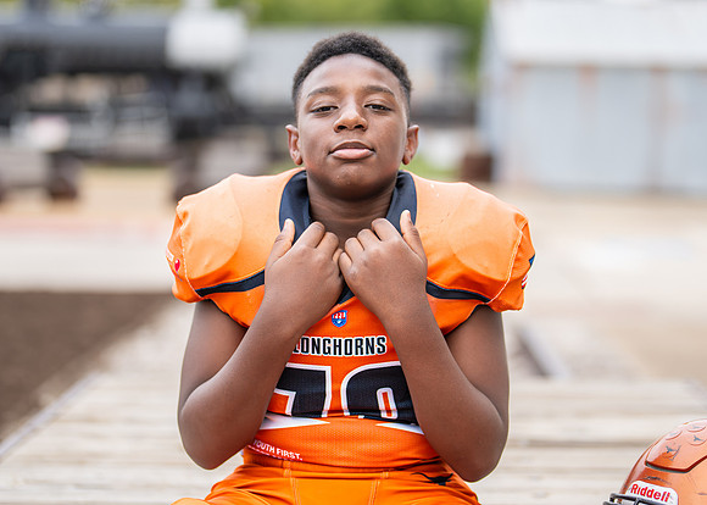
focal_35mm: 77
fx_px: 1546
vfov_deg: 18.5
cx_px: 371
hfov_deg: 25.8
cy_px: 247
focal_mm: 50
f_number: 1.2
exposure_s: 1/400
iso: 160
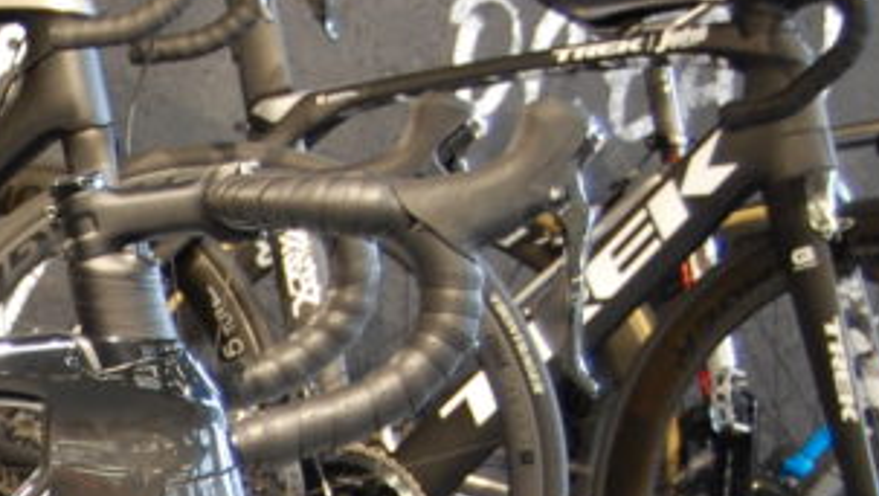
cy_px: 802
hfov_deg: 9.9
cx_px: -426
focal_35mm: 212
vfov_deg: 5.7
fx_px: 4945
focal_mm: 40
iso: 720
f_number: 5
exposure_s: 1/30
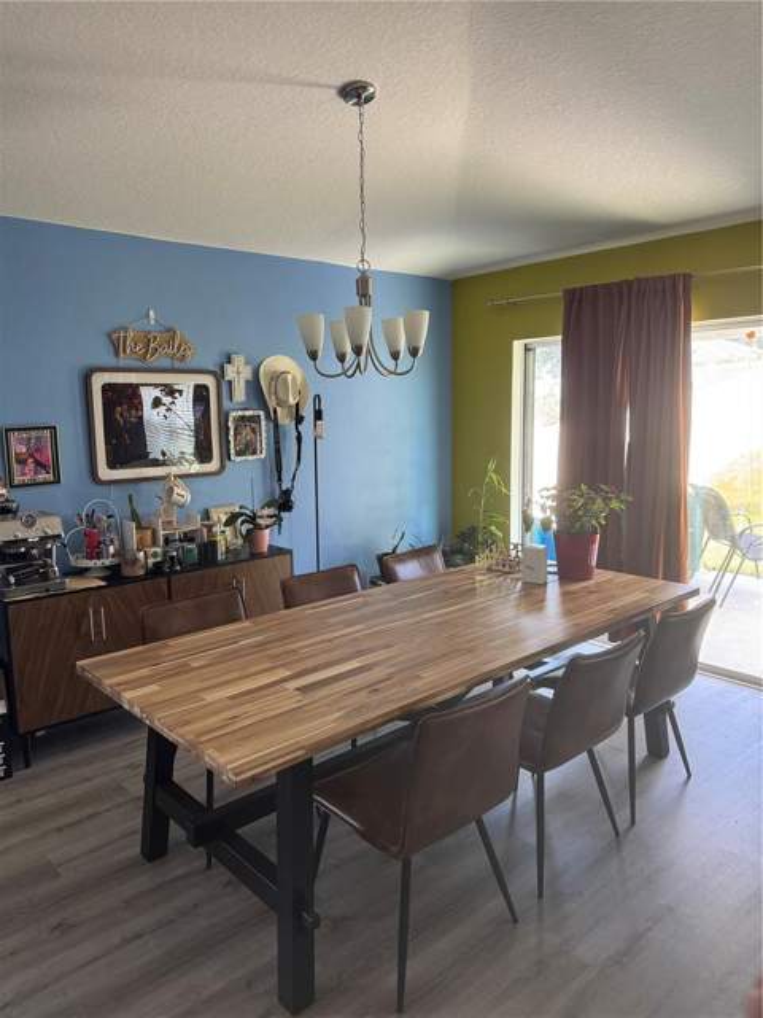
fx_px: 705
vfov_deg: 71.6
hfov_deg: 56.8
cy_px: 509
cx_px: 382
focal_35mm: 24
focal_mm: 6.76
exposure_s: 1/121
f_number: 1.78
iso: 200
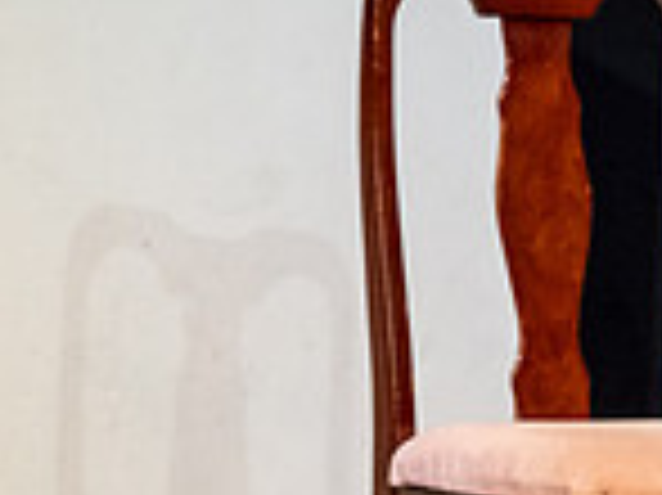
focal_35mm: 407
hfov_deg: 4.9
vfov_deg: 3.6
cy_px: 38
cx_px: -104
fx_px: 7777
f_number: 2.8
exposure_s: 1/250
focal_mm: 71.5
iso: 2000
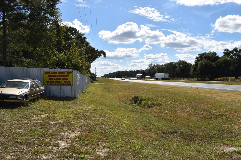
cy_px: 80
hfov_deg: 61.9
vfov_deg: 43.6
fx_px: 201
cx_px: 120
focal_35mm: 30
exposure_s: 1/400
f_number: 10
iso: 100
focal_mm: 20
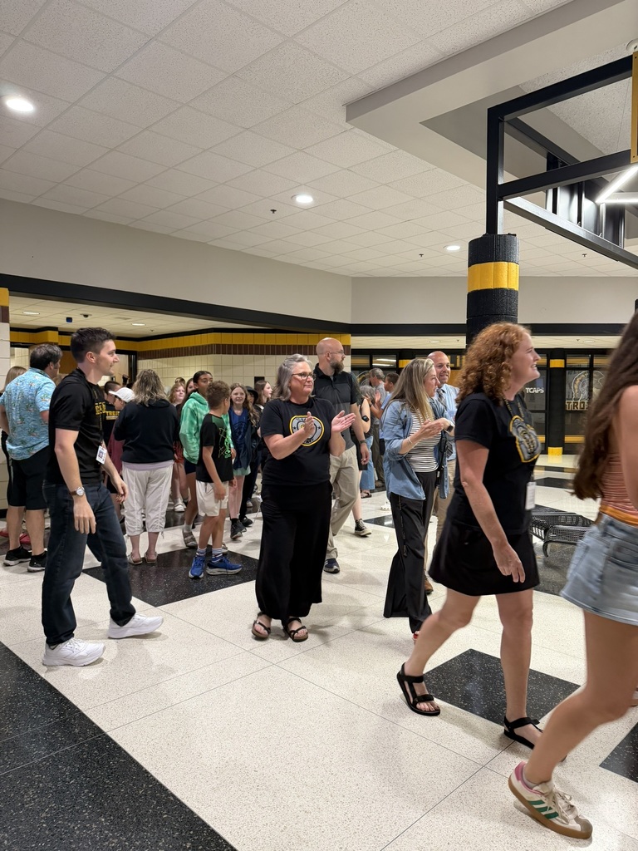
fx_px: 590
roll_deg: +0.8
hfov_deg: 56.8
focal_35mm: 24
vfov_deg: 71.6
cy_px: 426
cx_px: 319
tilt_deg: -3.0
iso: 200
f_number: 1.78
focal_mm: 6.76
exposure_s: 1/60
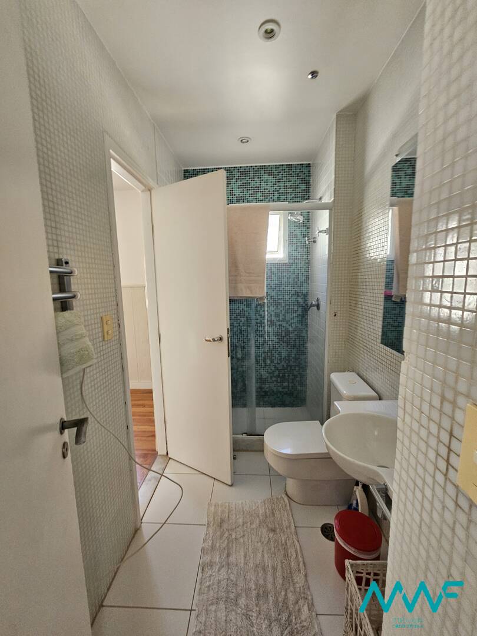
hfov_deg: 89.9
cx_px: 238
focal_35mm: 13
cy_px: 318
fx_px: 239
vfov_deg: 106.2
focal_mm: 2.2
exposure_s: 1/66.3
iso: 200
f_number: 2.2
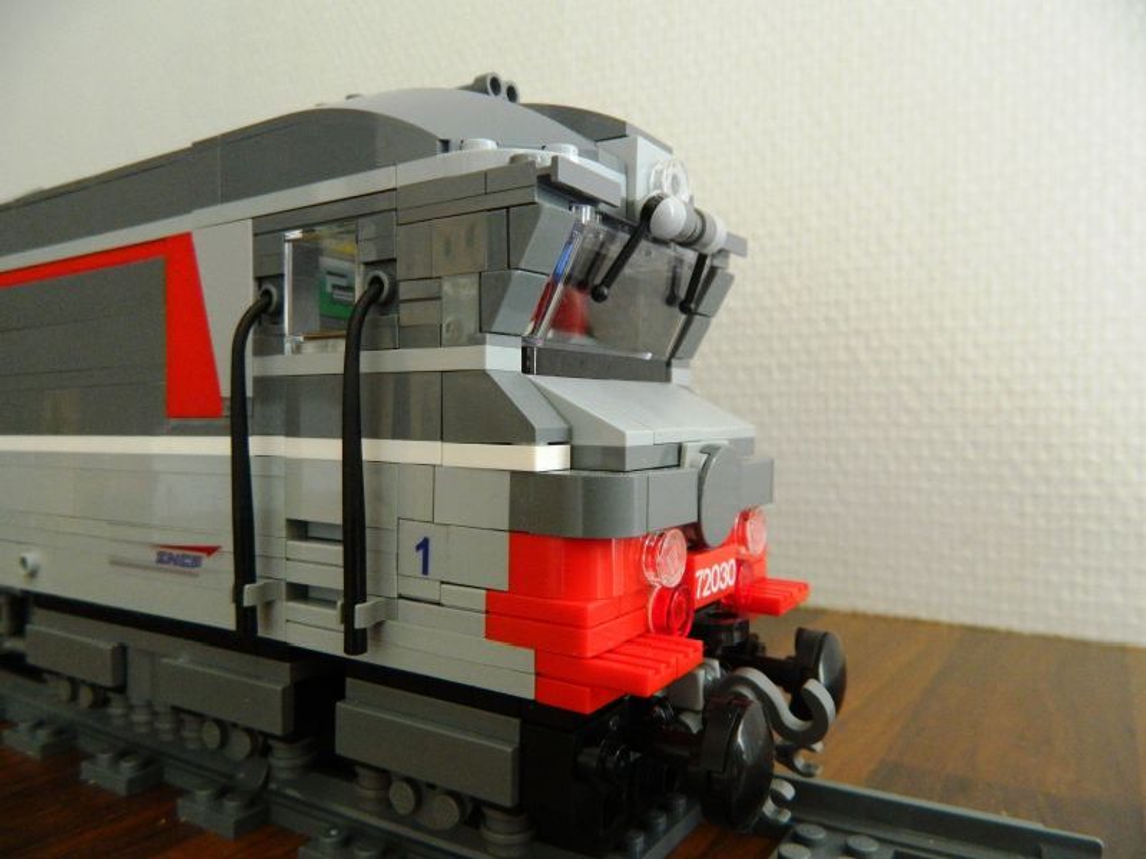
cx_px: 573
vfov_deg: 54.9
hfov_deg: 69.4
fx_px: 828
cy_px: 430
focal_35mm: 25
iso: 400
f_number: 3.1
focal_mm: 4.5
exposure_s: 1/25
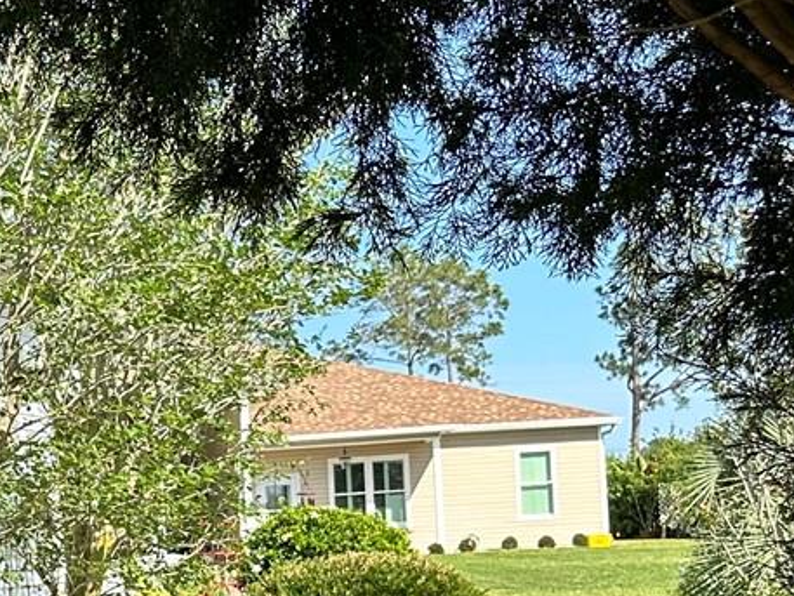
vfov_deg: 17.2
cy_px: 598
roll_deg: +2.9
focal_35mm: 84
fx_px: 1927
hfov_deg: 20.0
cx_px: -405
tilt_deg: +1.2
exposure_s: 1/1812
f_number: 1.78
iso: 80
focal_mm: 6.86
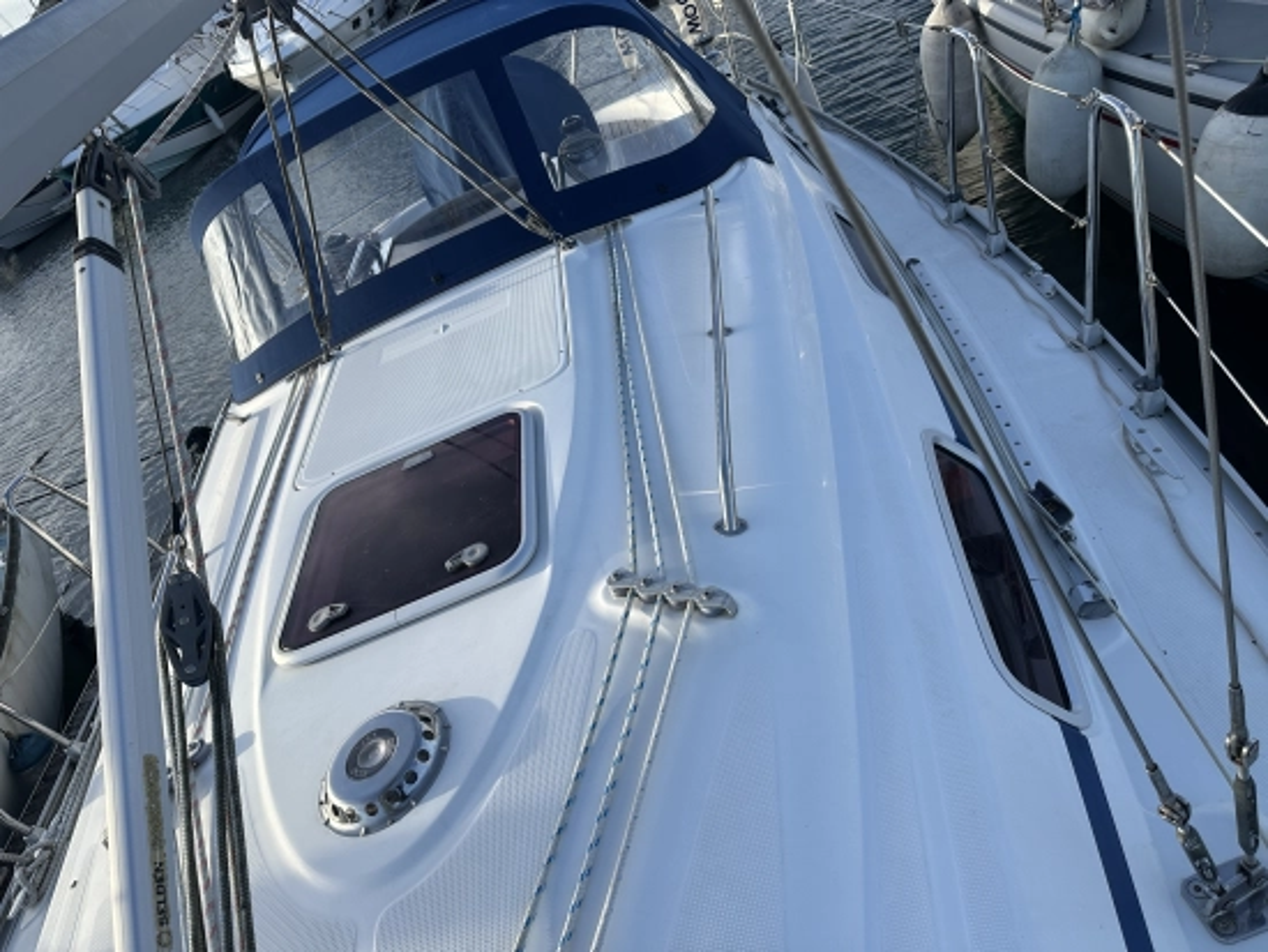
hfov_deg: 71.6
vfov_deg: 56.9
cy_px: 476
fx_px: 880
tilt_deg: -34.3
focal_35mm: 24
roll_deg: +28.7
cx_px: 634
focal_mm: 6.86
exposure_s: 1/2155
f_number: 1.78
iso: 80
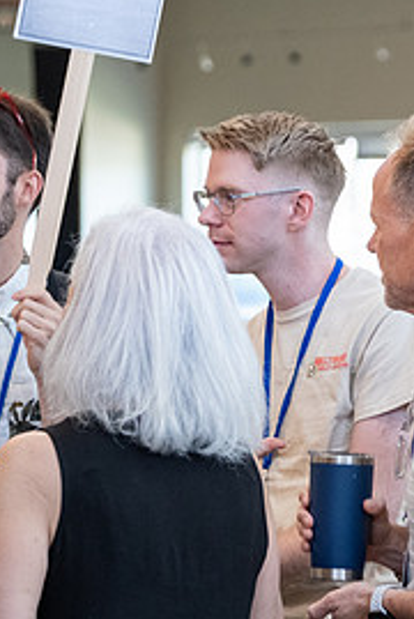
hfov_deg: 5.6
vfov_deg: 8.3
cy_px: 235
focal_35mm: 248
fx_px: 4267
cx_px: 306
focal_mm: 66
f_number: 2.8
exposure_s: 1/100
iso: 1600
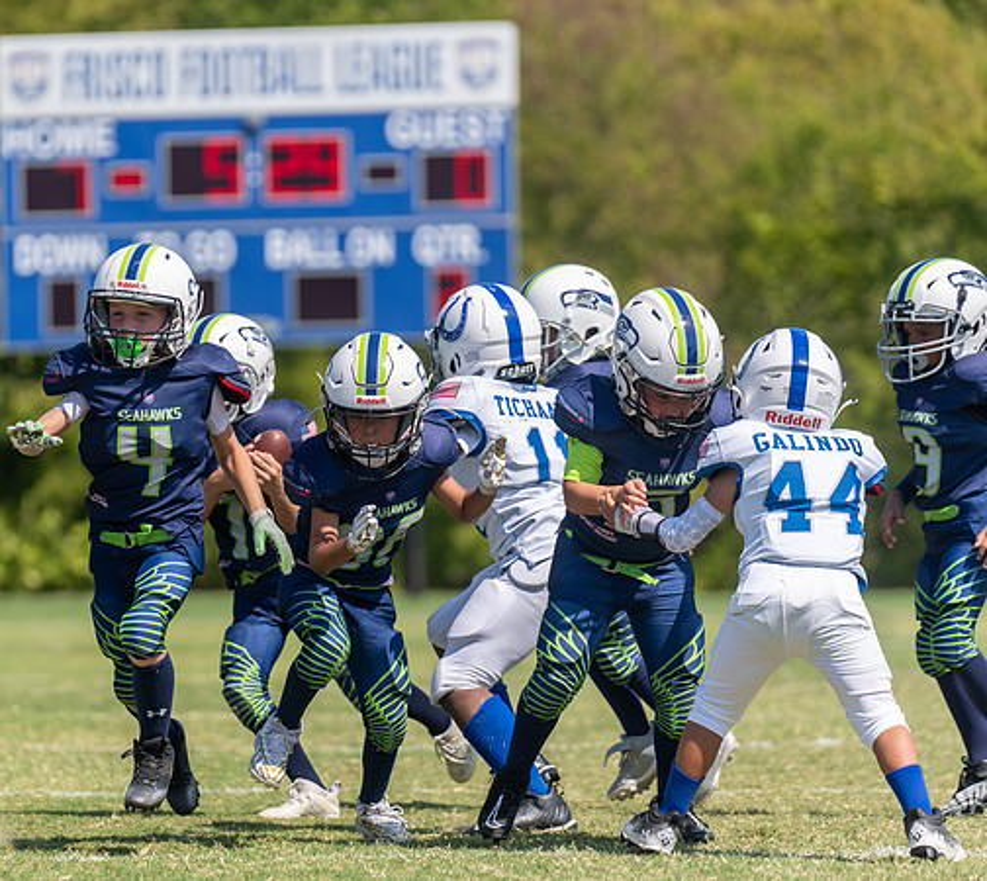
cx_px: 250
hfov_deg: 6.6
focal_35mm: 278
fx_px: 8499
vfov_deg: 5.9
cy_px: 498
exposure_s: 1/1600
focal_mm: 200
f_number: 3.5
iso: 100
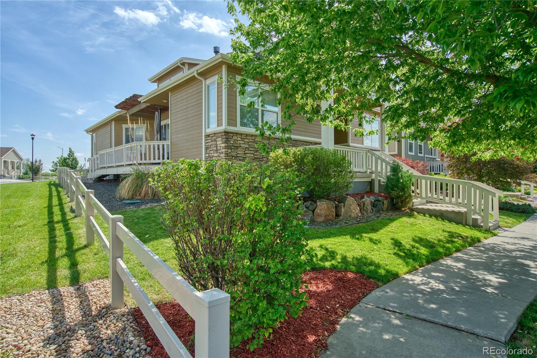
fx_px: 283
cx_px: 268
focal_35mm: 19
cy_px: 179
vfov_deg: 64.5
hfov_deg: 86.9
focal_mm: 19
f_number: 4
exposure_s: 1/1000
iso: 500
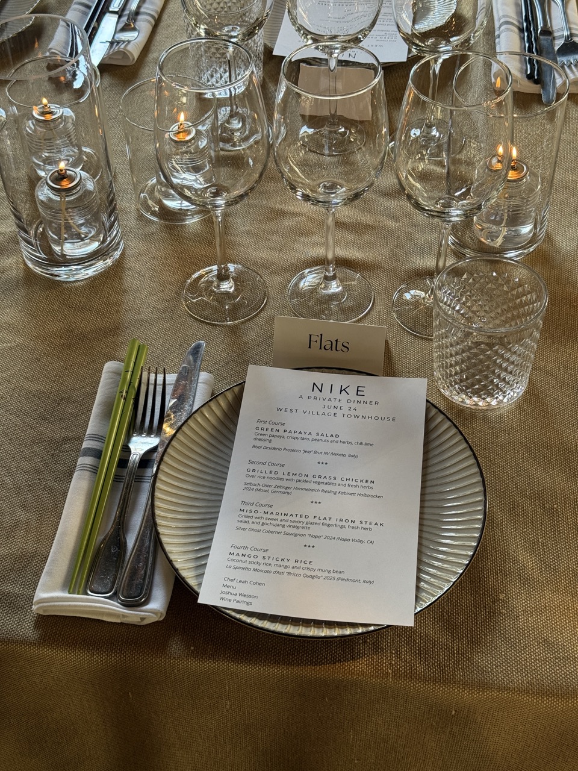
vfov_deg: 39.7
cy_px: 386
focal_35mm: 48
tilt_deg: -47.8
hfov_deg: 30.3
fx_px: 1069
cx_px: 289
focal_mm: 6.76
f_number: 1.78
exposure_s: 1/103
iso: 100
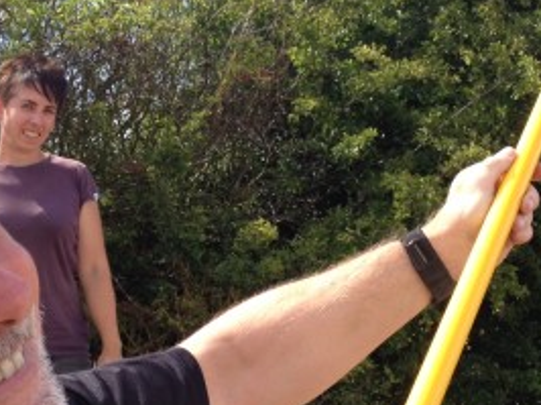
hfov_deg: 24.7
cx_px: 307
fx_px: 1234
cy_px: 142
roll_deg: -6.4
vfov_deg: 18.6
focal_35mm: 79
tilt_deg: +7.2
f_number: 2.4
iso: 50
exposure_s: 1/627
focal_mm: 4.28
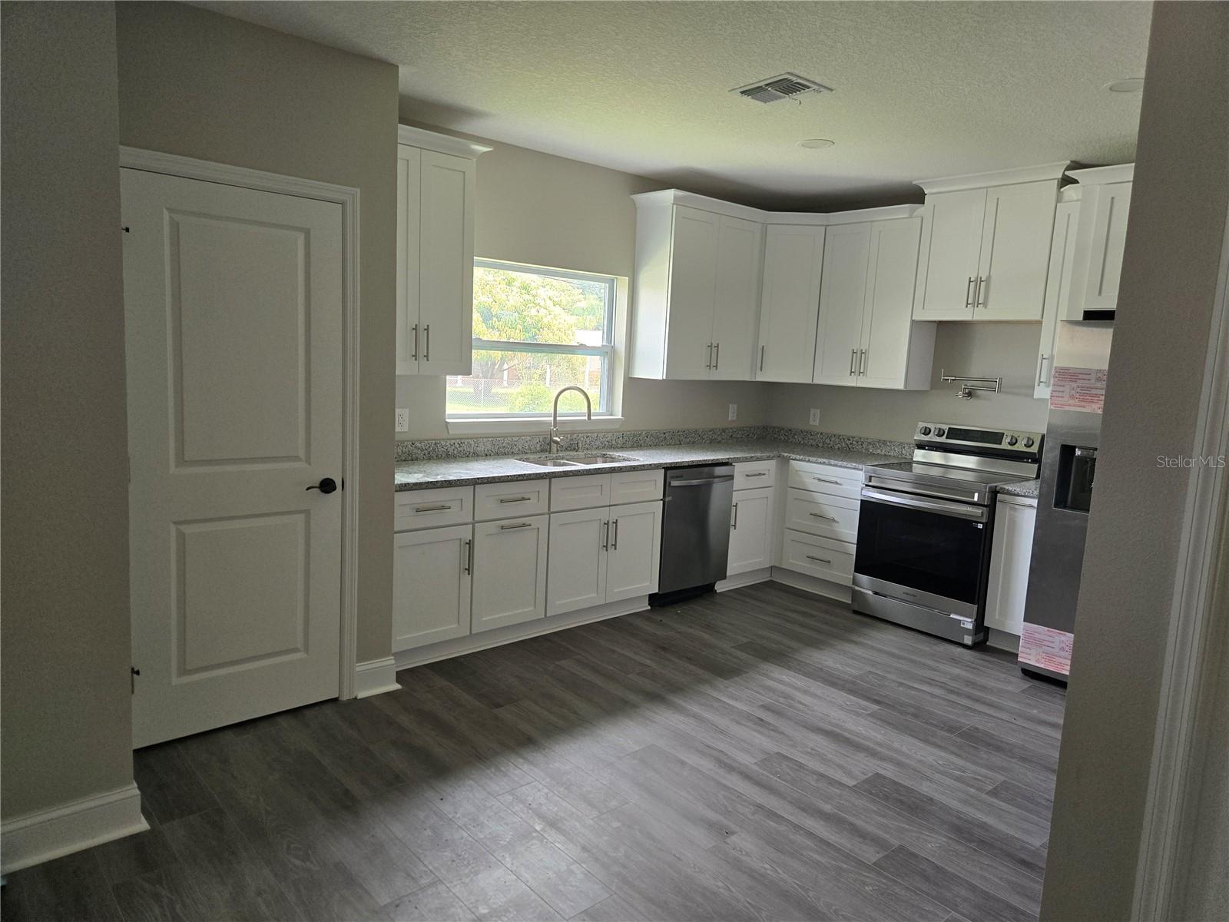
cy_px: 461
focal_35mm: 23
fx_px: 817
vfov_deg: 58.9
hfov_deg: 73.9
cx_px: 614
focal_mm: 5.4
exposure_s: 1/180
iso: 160
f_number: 1.8
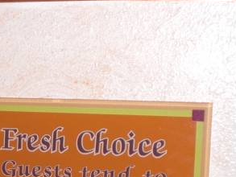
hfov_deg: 23.4
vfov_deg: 17.4
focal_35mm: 83
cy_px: 179
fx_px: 566
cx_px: 64
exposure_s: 1/60
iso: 200
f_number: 3.1
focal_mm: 6.3
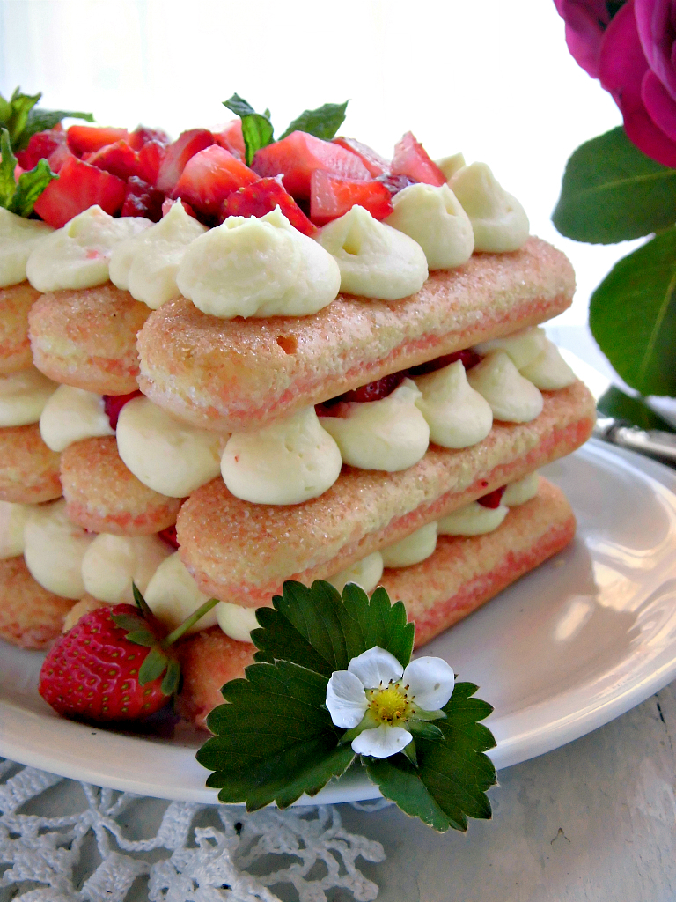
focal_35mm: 47
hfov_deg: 30.9
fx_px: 1224
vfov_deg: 40.4
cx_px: 338
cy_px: 451
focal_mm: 8.3
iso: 200
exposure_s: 1/60
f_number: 3.4
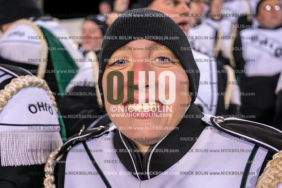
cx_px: 141
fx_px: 305
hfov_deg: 49.6
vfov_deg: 34.2
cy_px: 94
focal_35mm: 39
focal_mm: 39
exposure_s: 1/640
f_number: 4
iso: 3200
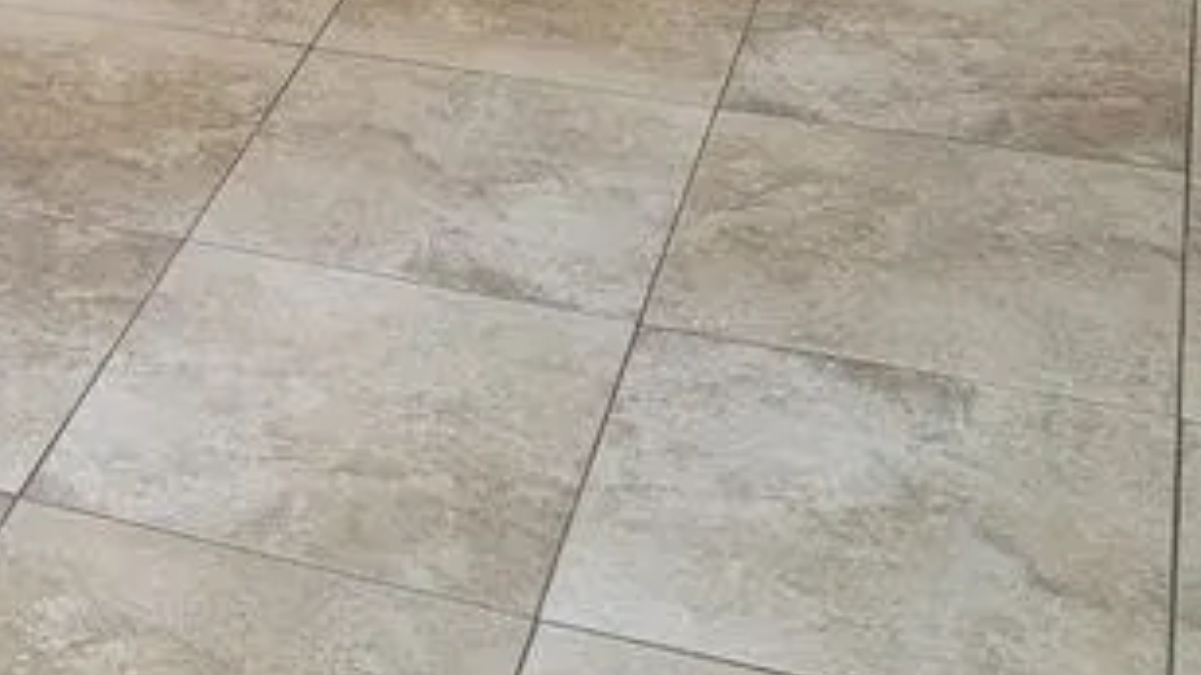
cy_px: -648
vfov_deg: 12.4
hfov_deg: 22.5
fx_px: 2770
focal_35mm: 87
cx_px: -238
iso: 200
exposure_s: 1/60
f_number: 1.8
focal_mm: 6.7
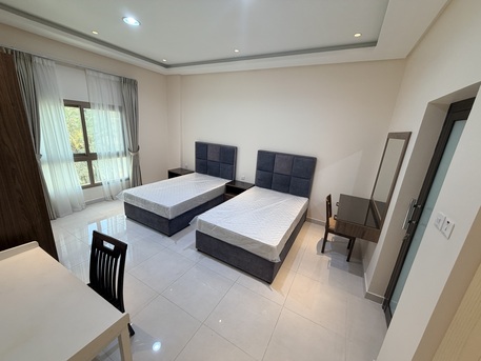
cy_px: 180
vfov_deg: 85.7
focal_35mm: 14
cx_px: 240
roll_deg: -3.9
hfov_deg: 102.0
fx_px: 195
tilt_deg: -14.4
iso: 100
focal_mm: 2.22
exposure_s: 1/100
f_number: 2.2
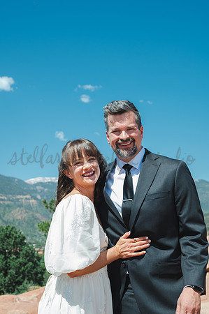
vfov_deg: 39.6
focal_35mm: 50
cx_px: 104
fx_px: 436
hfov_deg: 26.9
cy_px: 157
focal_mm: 50
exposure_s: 1/200
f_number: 7.1
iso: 100
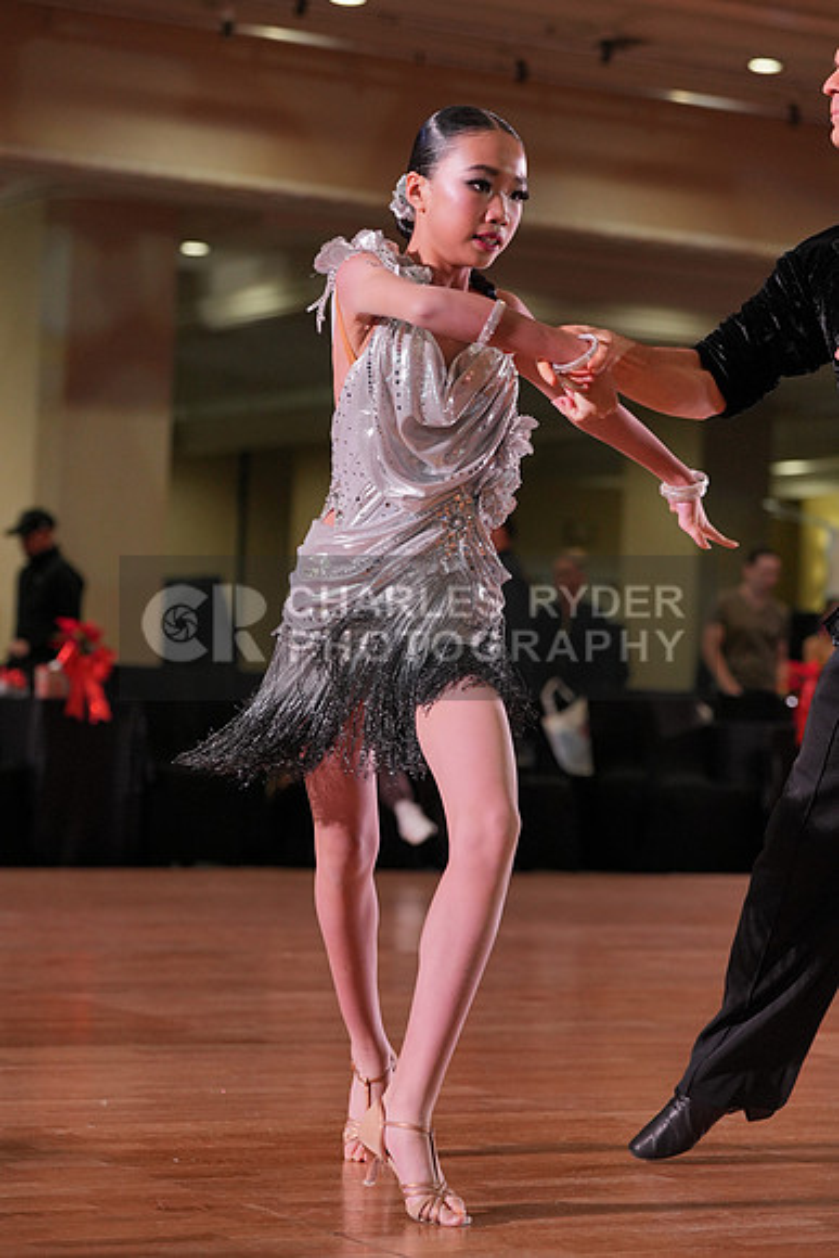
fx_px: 3214
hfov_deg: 14.9
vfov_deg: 22.1
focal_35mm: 92
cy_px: 629
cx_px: 420
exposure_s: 1/500
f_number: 4
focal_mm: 92
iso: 1600
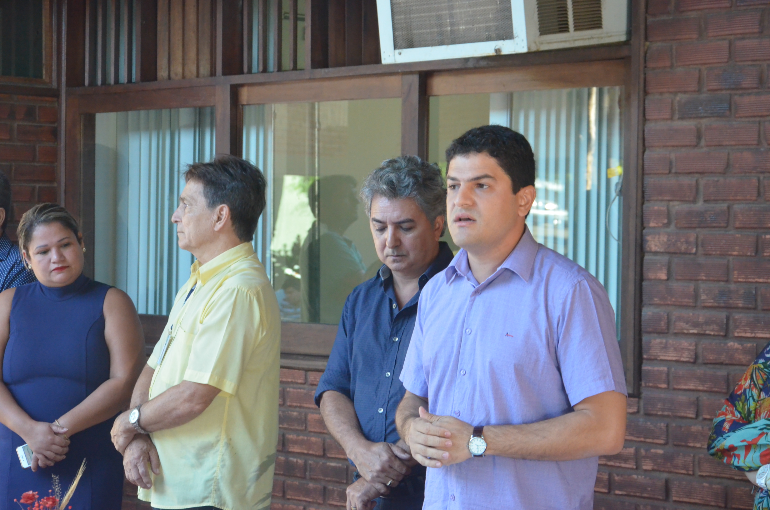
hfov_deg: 22.0
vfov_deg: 14.6
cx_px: 385
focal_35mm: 93
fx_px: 1985
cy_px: 255
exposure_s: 1/320
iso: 3200
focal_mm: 62
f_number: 5.3
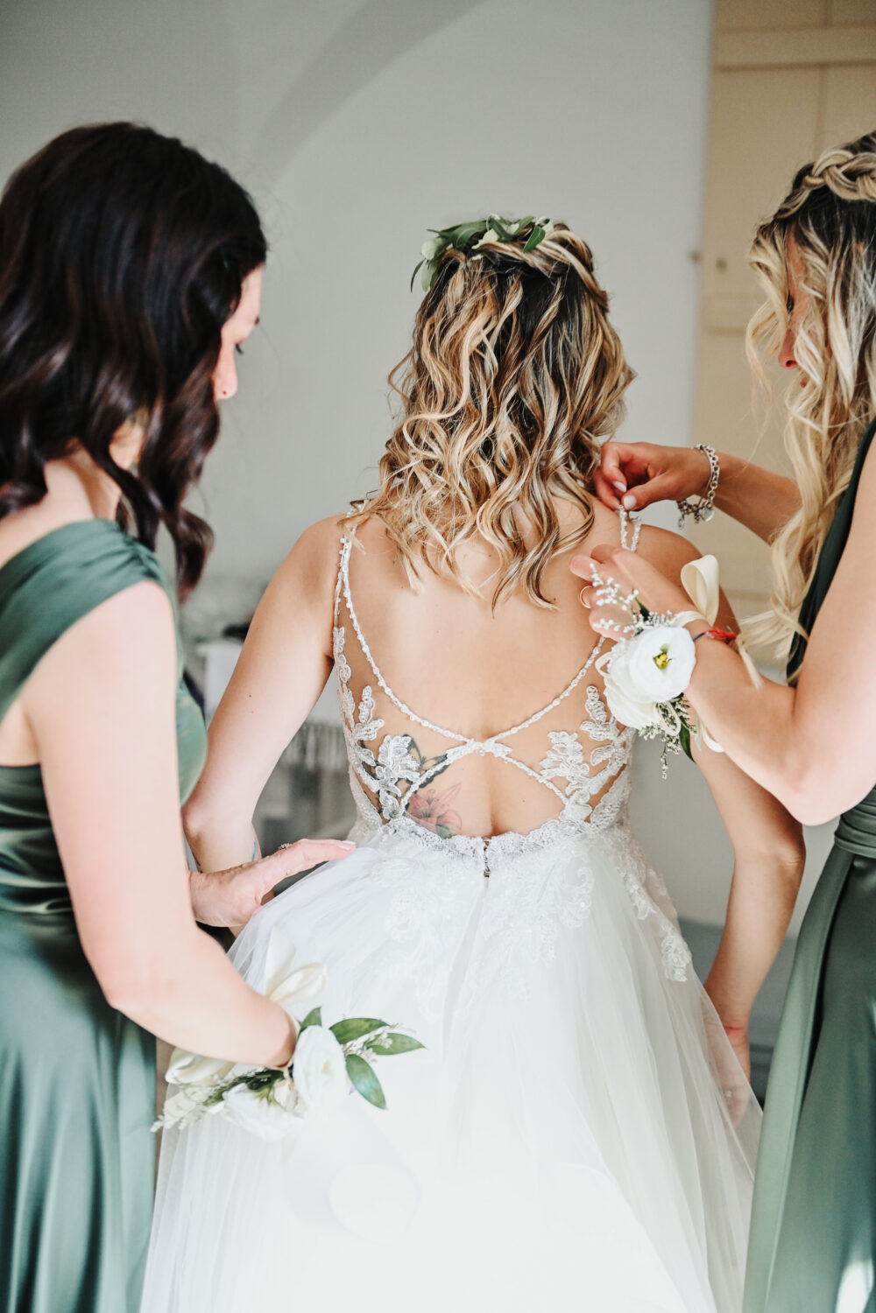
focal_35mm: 50
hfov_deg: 27.0
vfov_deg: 39.6
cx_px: 438
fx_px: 1825
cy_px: 656
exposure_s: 1/400
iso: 1250
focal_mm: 50
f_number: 2.8
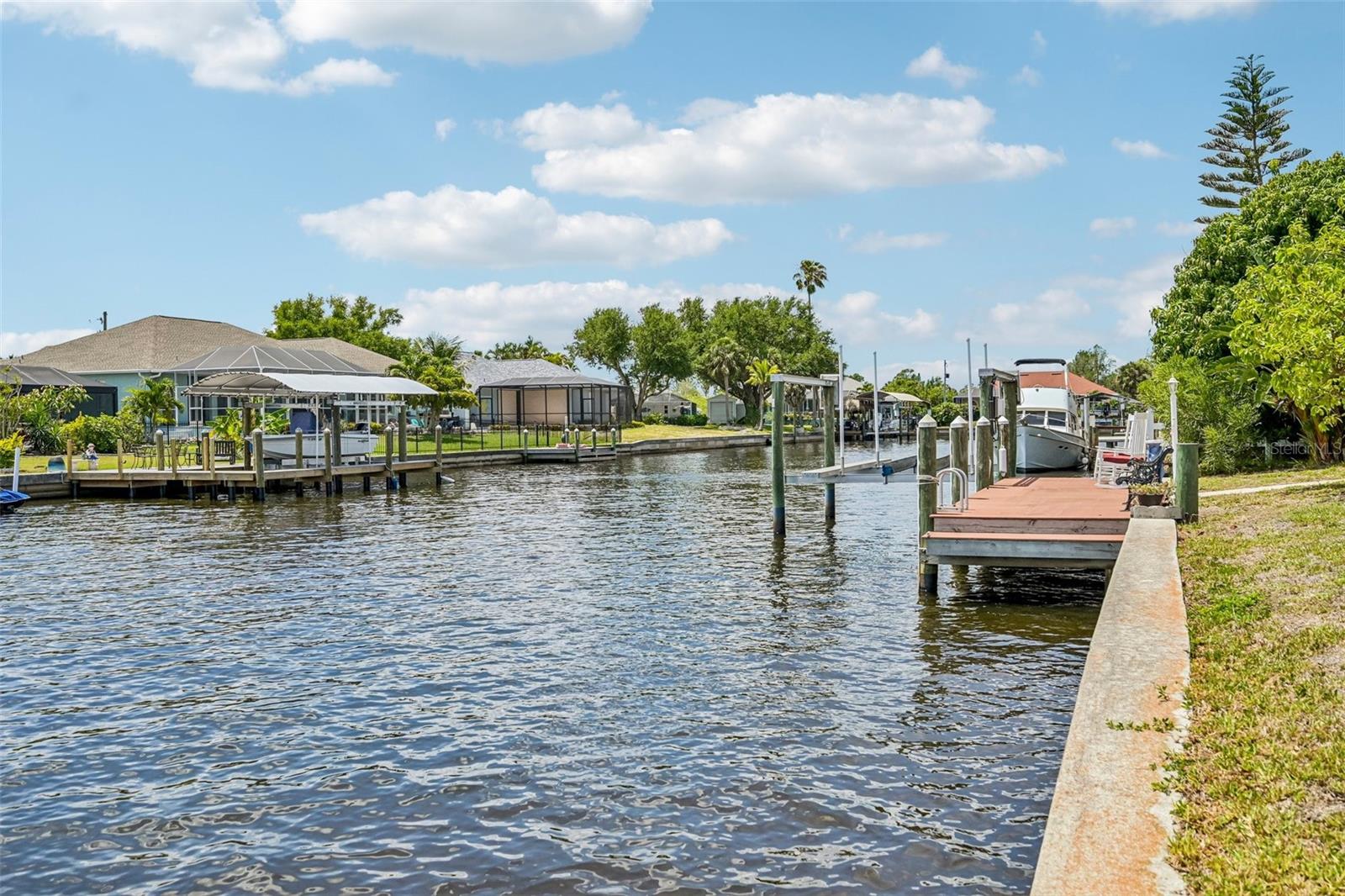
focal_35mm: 30
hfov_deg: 61.9
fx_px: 1121
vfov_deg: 43.6
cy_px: 448
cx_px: 672
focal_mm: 30
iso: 400
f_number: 8
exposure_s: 1/1600
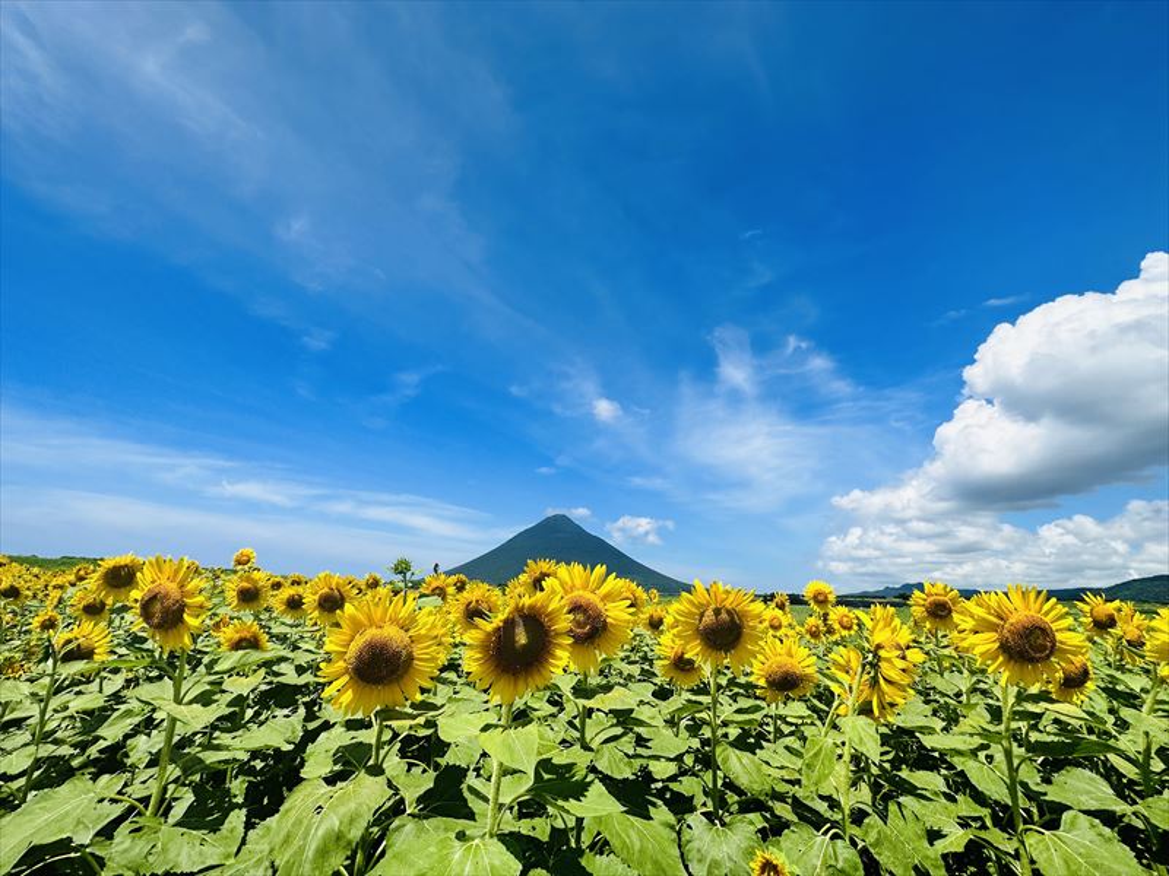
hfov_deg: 102.1
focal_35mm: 14
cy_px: 438
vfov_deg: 85.7
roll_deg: -1.8
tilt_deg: +18.6
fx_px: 473
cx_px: 584
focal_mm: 2.22
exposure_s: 1/2882
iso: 50
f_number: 2.2
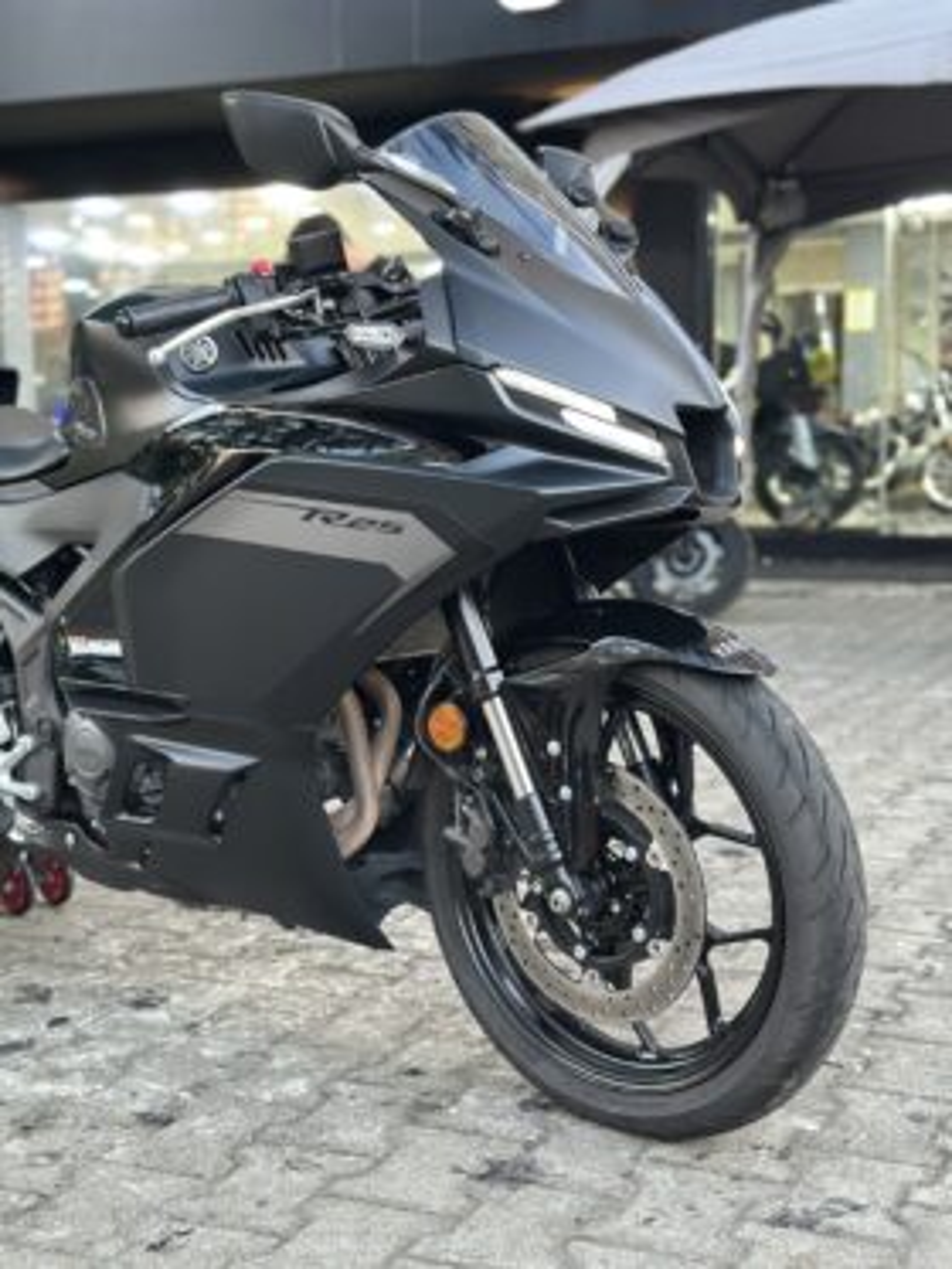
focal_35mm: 48
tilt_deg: -4.8
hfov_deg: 30.3
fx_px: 1759
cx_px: 476
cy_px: 634
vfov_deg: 39.6
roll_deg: -1.0
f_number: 1.78
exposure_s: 1/33
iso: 320
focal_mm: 6.86
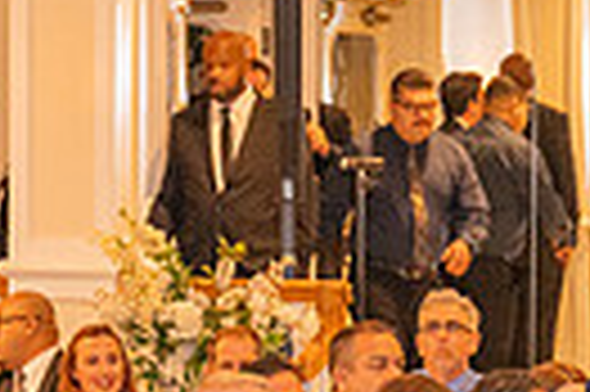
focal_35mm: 310
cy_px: 768
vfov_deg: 4.4
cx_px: 536
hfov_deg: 6.6
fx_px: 5074
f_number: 3.5
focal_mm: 70
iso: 1600
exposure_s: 1/125
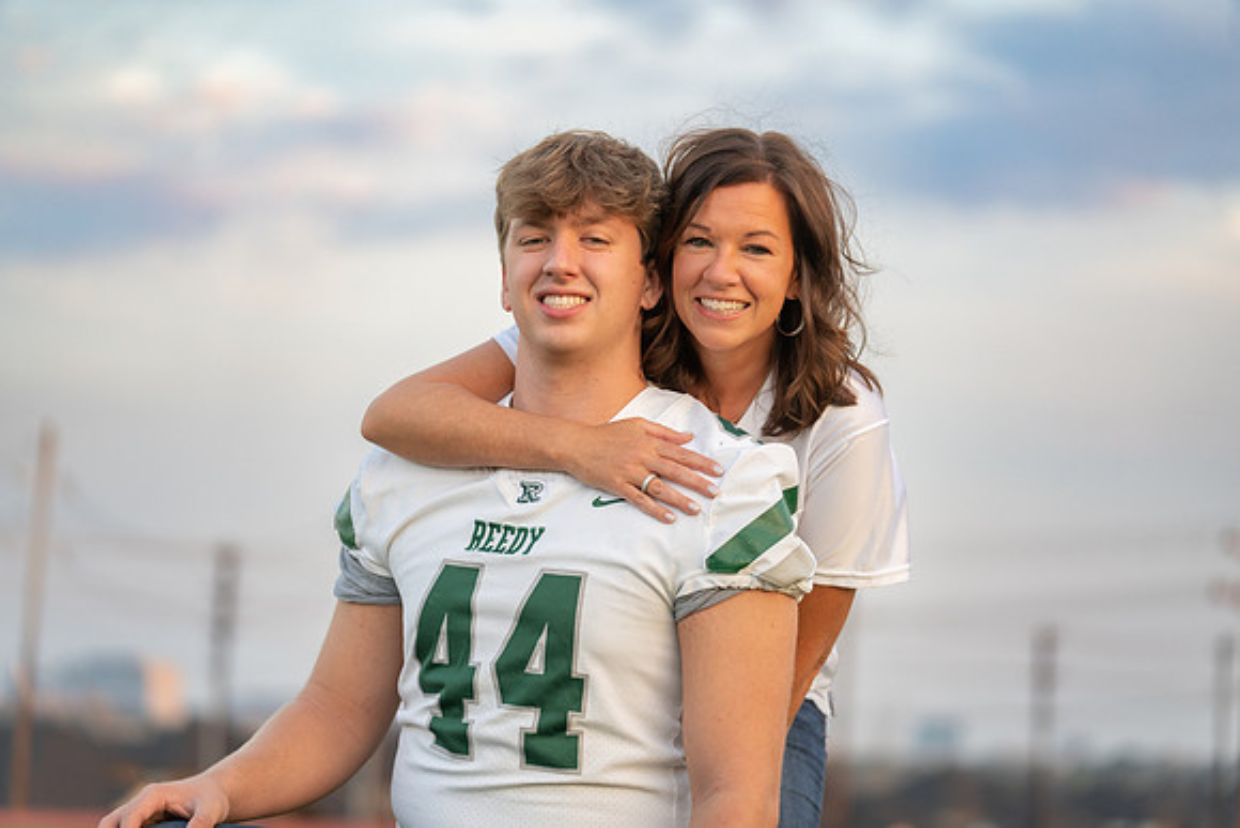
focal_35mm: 112
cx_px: 620
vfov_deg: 12.2
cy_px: 414
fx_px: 3858
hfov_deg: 18.3
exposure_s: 1/320
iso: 250
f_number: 2.8
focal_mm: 112
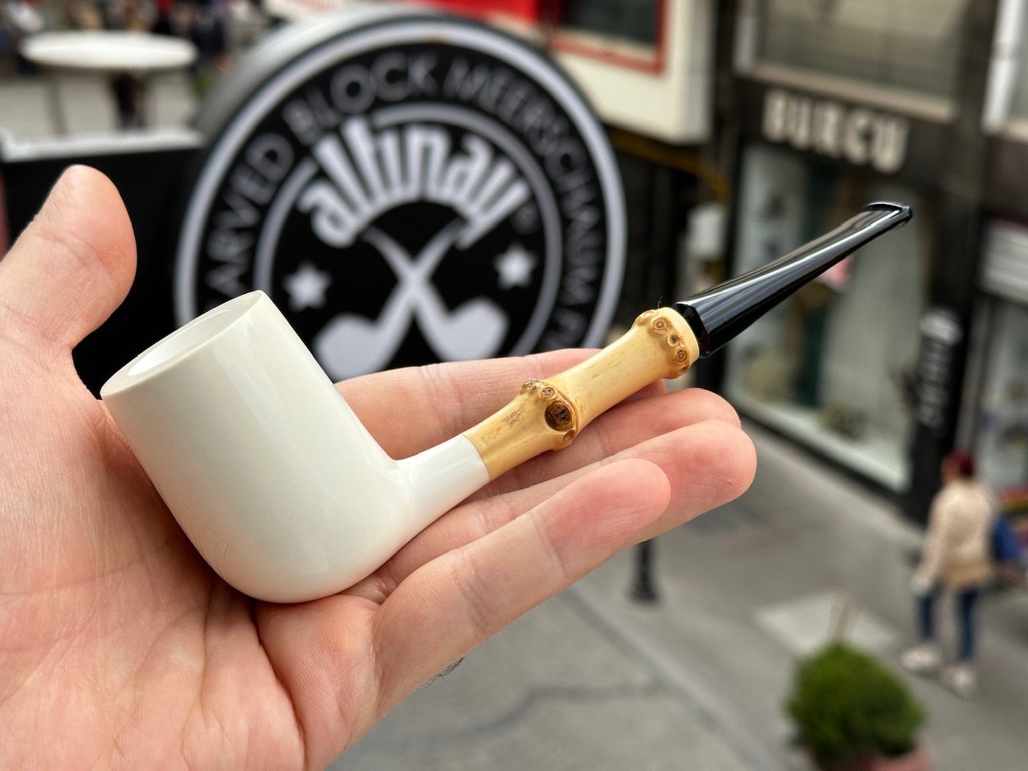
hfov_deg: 39.7
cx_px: 514
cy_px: 386
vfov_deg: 30.3
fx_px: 1425
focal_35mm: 48
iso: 64
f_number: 1.78
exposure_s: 1/830
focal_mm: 6.86
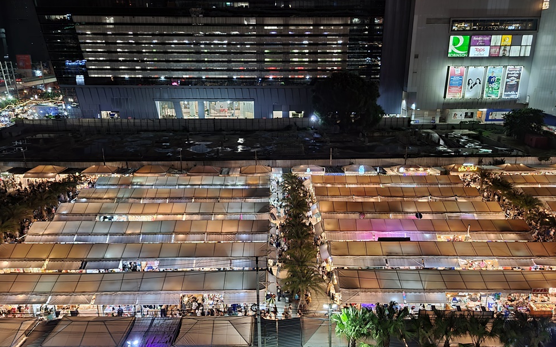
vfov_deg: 44.5
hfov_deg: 66.5
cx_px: 280
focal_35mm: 28
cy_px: 186
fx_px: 424
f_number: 1.8
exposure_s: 1/4
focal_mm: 5.4
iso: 40
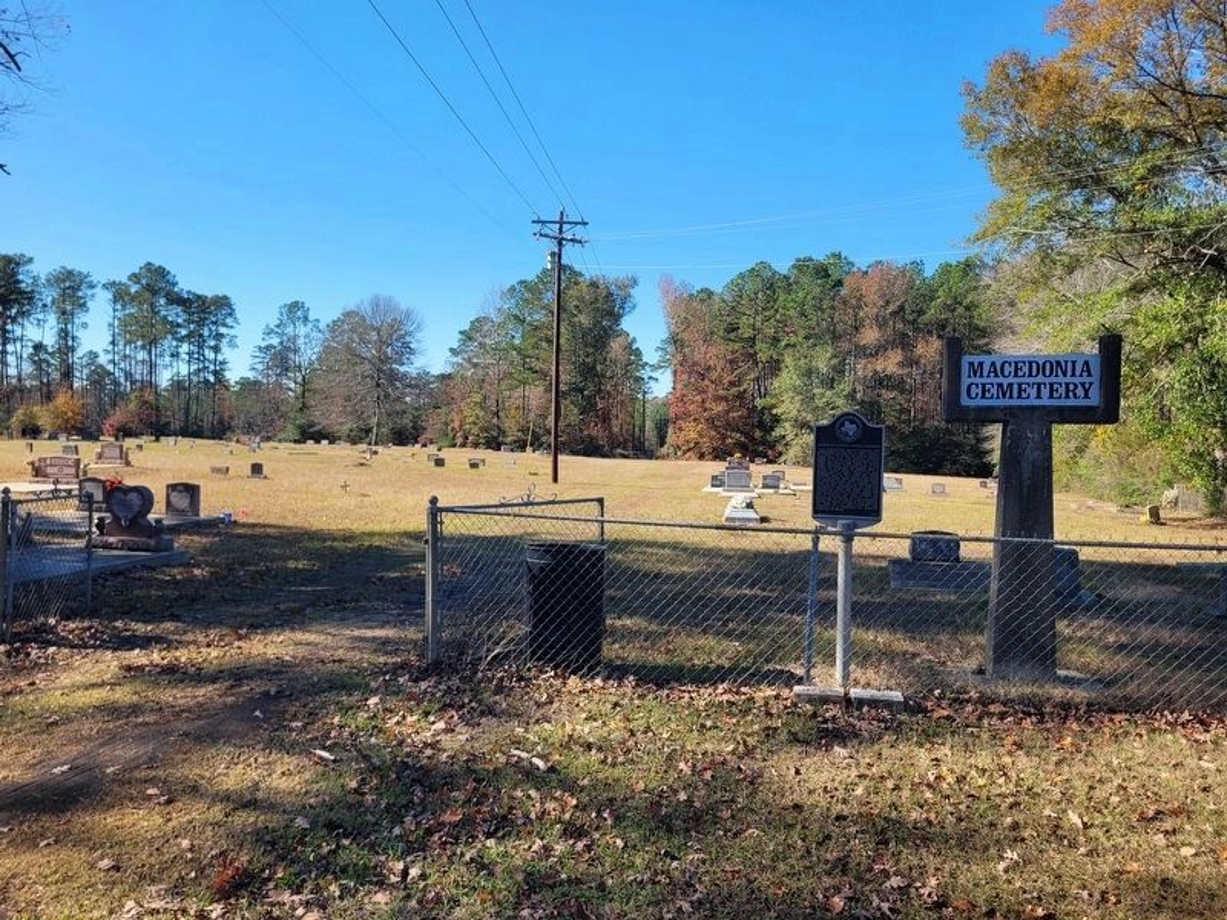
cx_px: 614
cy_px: 460
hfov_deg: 67.3
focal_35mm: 26
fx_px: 922
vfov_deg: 53.1
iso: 40
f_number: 1.8
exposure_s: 1/1151
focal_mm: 5.4
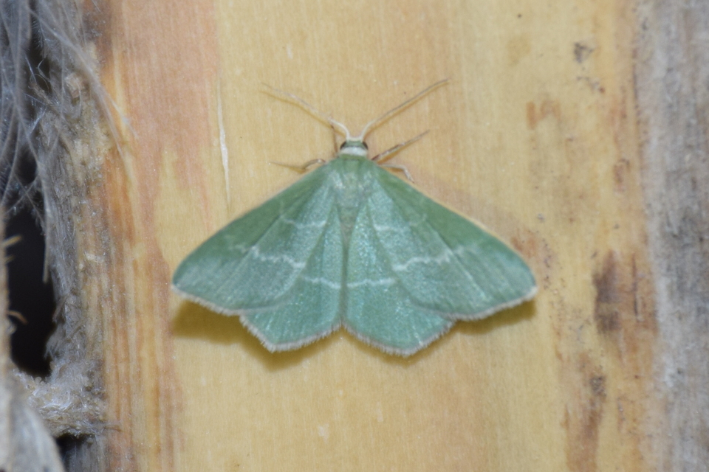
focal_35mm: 210
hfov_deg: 9.8
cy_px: 236
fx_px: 4136
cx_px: 354
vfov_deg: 6.5
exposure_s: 1/60
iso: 320
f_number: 5.6
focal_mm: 140
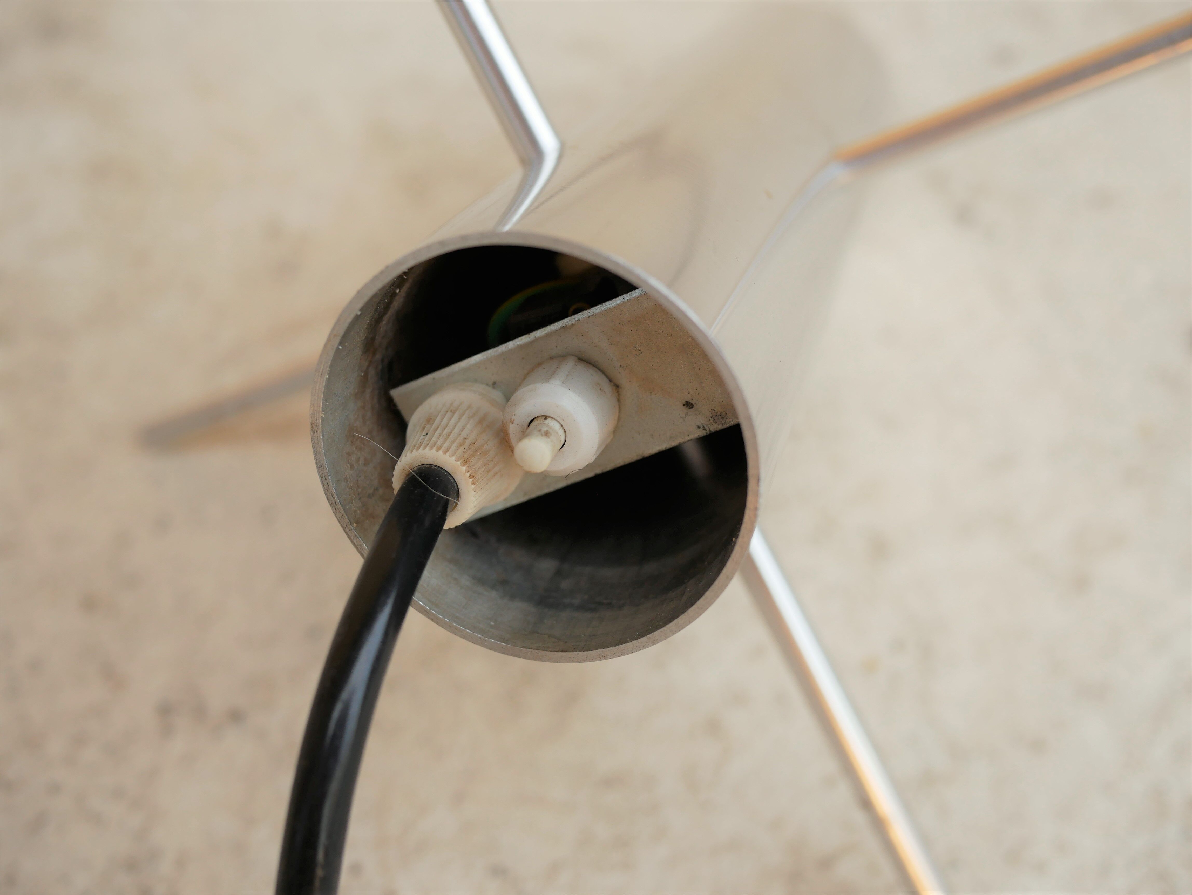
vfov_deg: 36.0
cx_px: 596
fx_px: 1378
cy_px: 448
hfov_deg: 46.8
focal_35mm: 40
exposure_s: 1/320
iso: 200
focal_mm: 20
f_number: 3.2
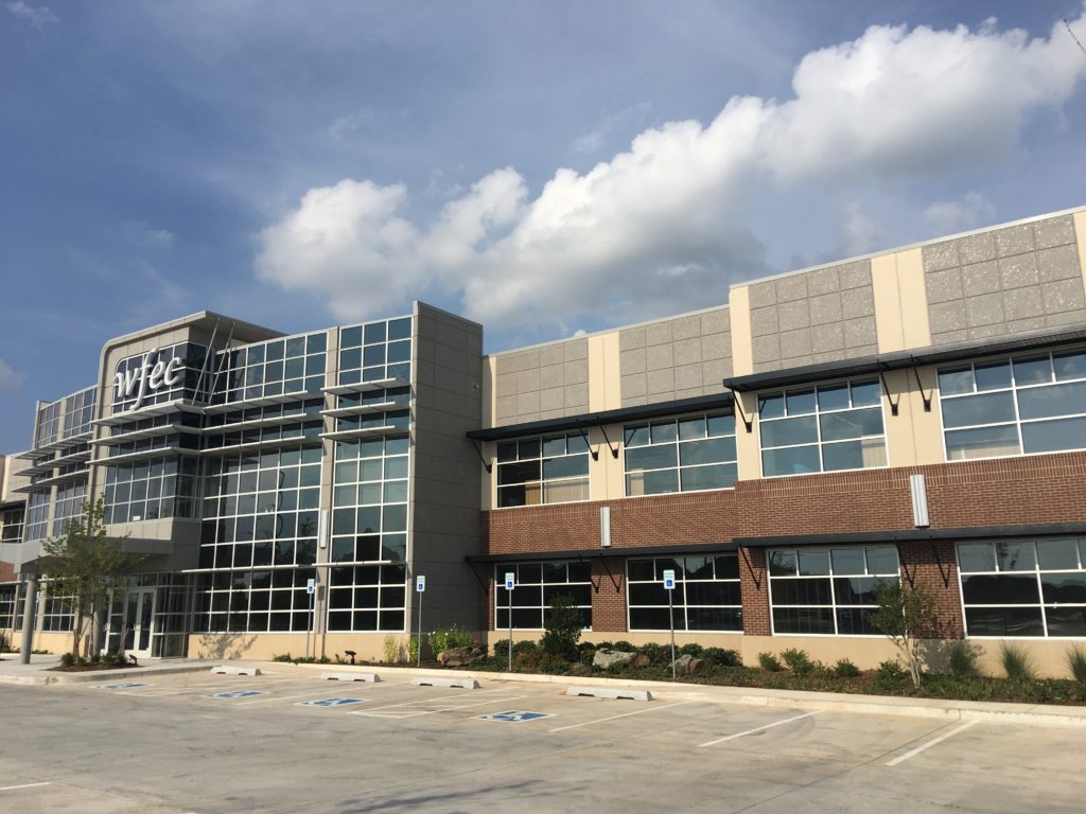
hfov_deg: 61.7
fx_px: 910
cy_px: 407
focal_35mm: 29
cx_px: 543
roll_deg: +0.7
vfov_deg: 48.2
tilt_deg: +14.4
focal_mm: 4.15
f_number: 2.2
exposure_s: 1/2849
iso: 25
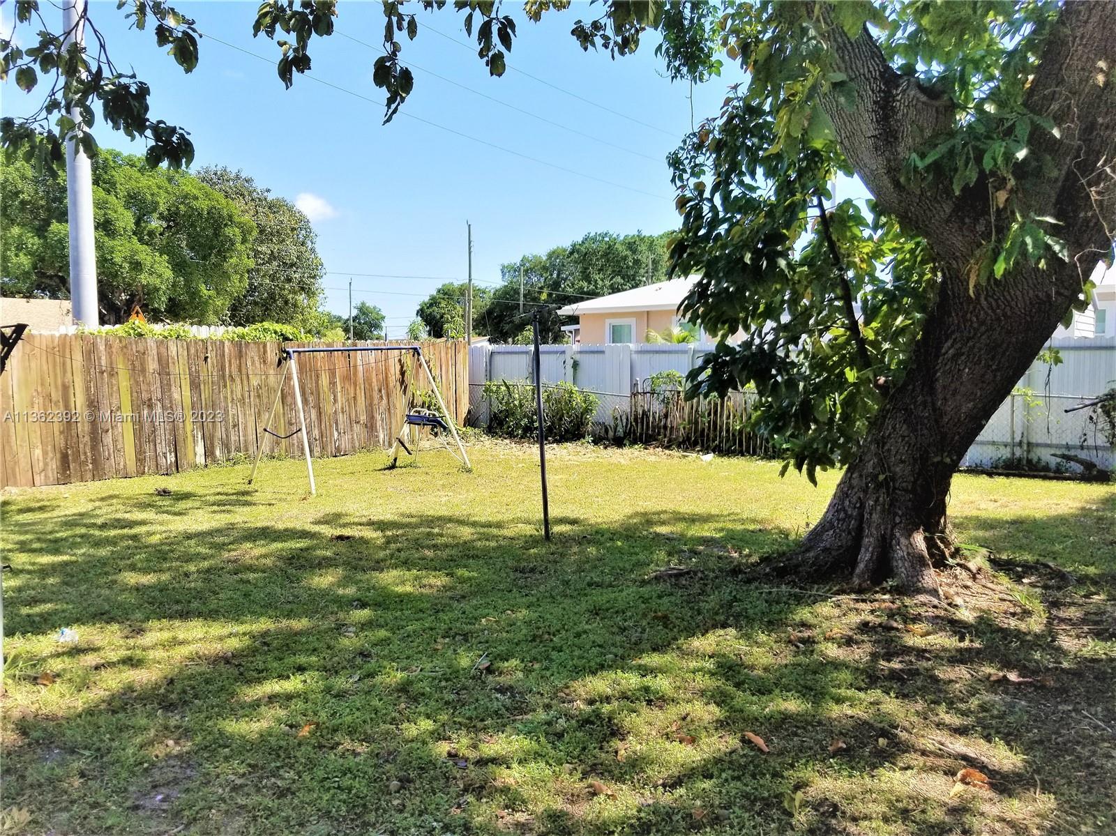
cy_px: 418
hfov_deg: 67.3
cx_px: 558
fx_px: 838
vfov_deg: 53.0
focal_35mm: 26
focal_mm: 4.25
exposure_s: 1/1740
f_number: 1.7
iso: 50
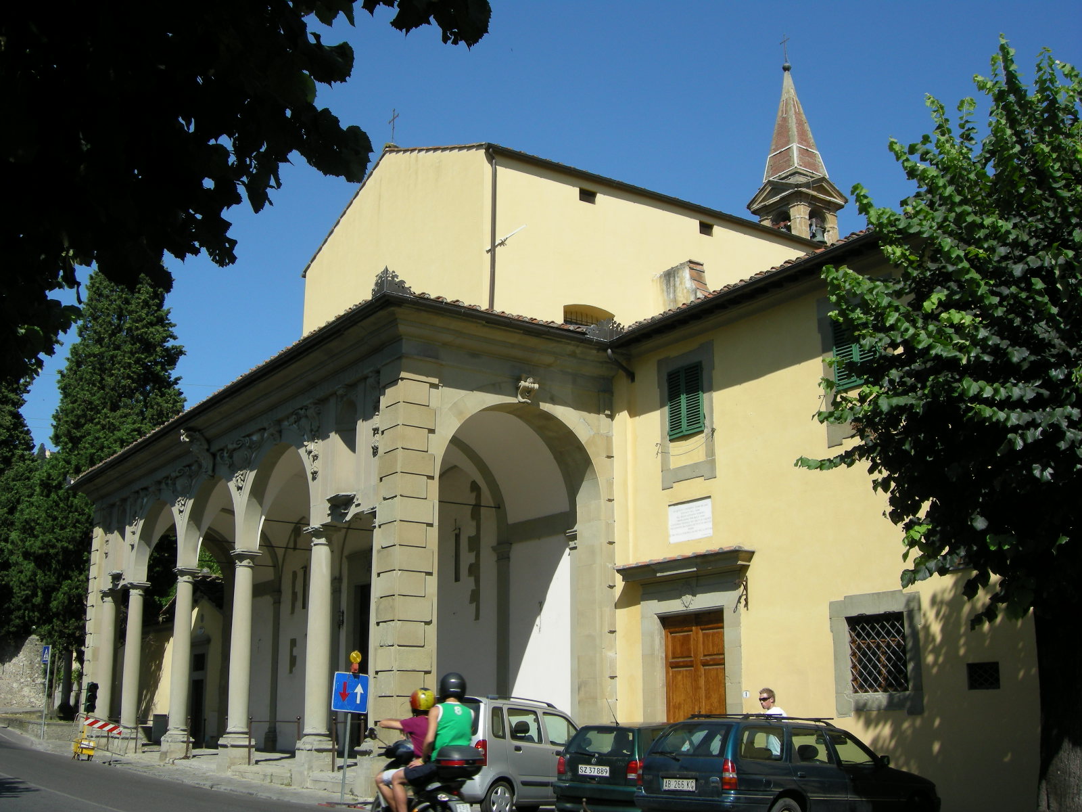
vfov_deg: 35.1
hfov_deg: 45.8
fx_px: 1282
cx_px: 541
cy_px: 406
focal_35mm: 41
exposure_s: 1/287
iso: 64
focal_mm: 8.5
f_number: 5.7
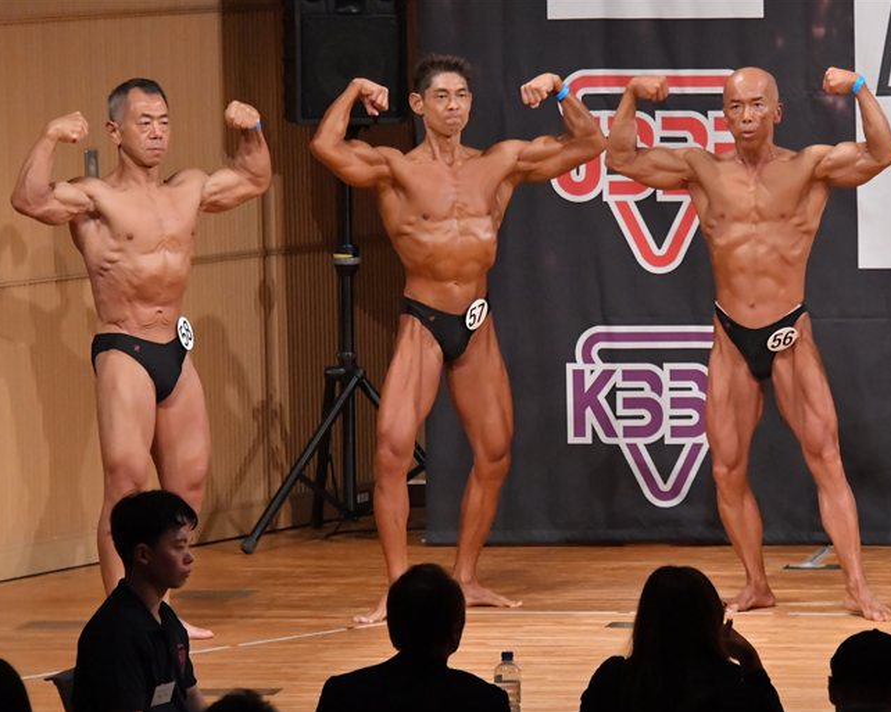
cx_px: 484
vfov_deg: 5.4
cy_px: 357
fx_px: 7618
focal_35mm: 289
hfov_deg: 6.7
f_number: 5.6
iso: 9000
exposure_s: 1/400
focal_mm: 170
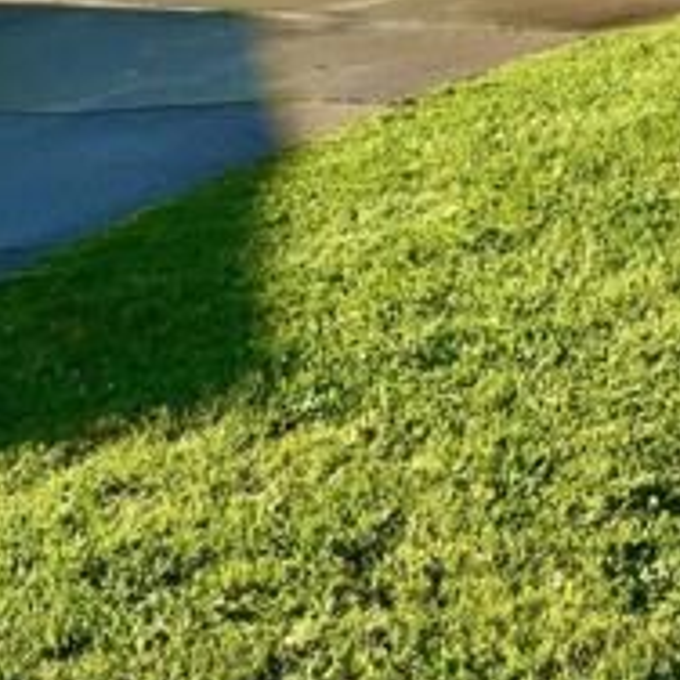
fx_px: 1696
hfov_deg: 19.6
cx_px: 1034
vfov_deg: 19.6
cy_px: -349
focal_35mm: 76
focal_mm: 11
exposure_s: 1/200
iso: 125
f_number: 5.6
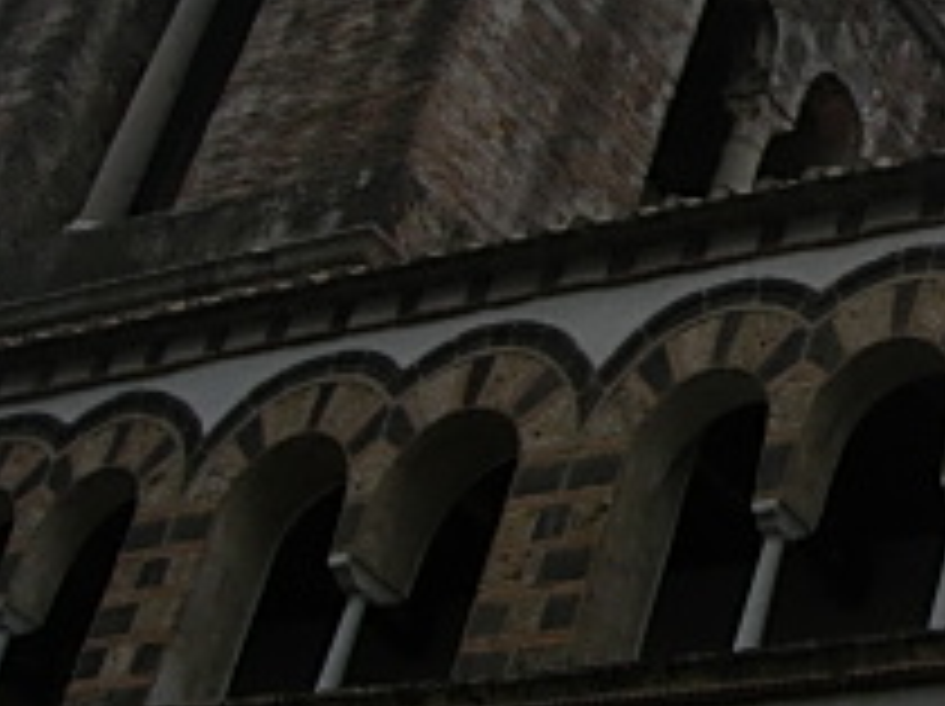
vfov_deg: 12.7
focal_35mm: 116
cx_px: 1269
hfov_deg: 16.0
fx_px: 3163
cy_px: 94
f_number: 4.8
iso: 64
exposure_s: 1/1253
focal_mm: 7.8
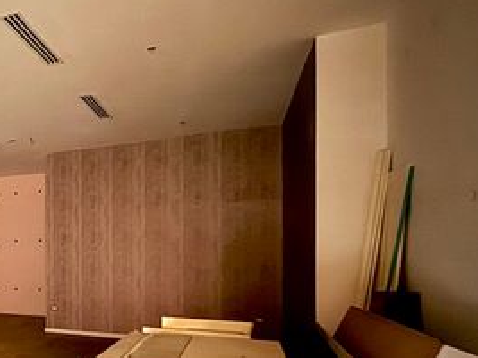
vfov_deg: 39.8
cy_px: 256
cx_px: -101
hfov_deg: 38.3
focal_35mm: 35
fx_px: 483
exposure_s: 1/7
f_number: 2.2
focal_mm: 2.22
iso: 800
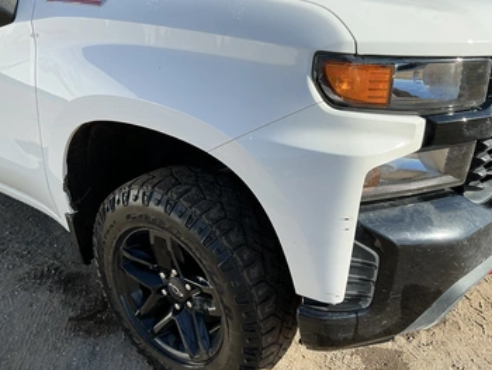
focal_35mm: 32
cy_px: 189
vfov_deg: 44.2
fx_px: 455
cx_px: 250
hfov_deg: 56.8
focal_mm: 3
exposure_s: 1/1098
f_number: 1.8
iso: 25
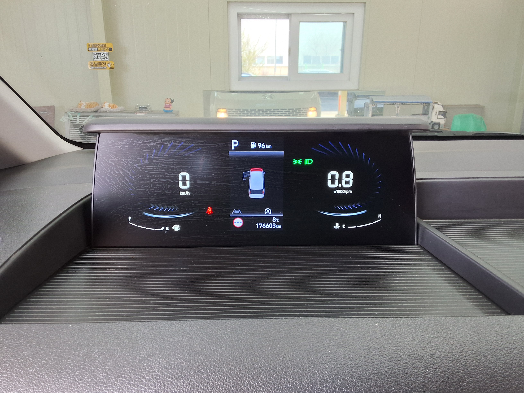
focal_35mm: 28
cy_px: 196
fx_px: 424
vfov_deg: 49.7
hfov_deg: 63.4
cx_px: 262
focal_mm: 2.91
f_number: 1.9
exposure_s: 1/40
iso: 80
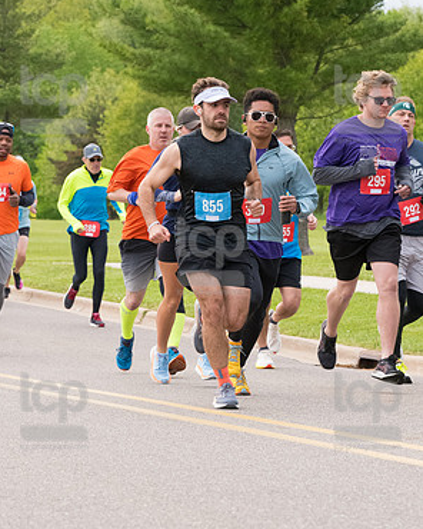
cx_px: 211
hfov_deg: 7.5
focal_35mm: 205
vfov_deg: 9.4
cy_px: 256
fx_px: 3208
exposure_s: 1/1600
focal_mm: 120
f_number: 7.1
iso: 4000
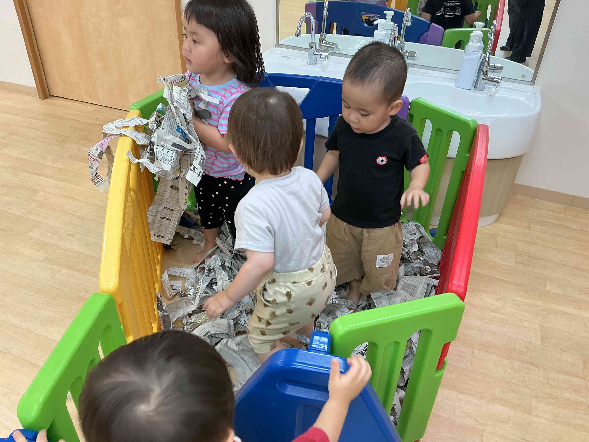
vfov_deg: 48.2
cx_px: 294
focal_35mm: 29
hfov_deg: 61.7
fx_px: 493
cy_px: 221
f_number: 1.8
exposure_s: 1/60
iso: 40
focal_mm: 3
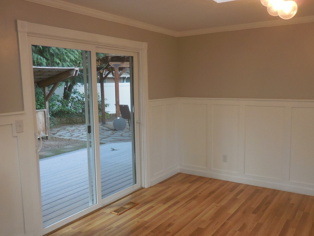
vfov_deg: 44.2
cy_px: 124
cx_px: 158
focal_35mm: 32
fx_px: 290
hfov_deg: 56.8
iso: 200
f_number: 3.3
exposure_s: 1/30
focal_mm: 4.5
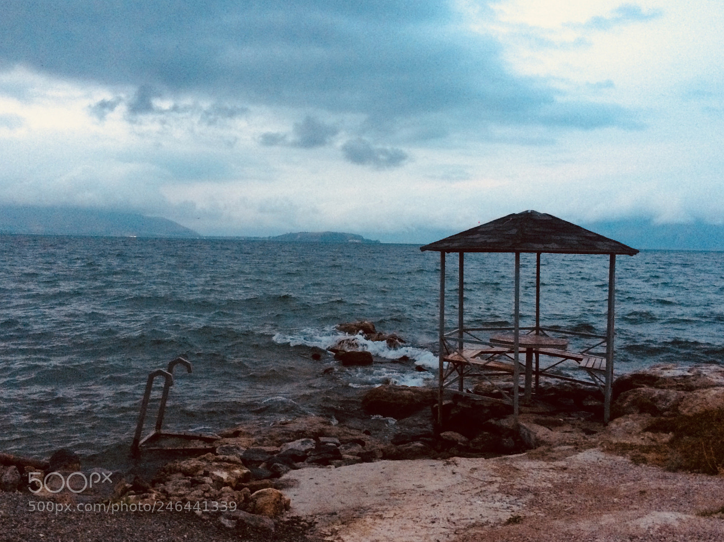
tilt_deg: -3.9
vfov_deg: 48.2
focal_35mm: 29
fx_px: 606
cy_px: 271
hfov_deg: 61.7
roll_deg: -3.2
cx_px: 362
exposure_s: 1/30
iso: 250
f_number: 2.2
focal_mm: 4.15
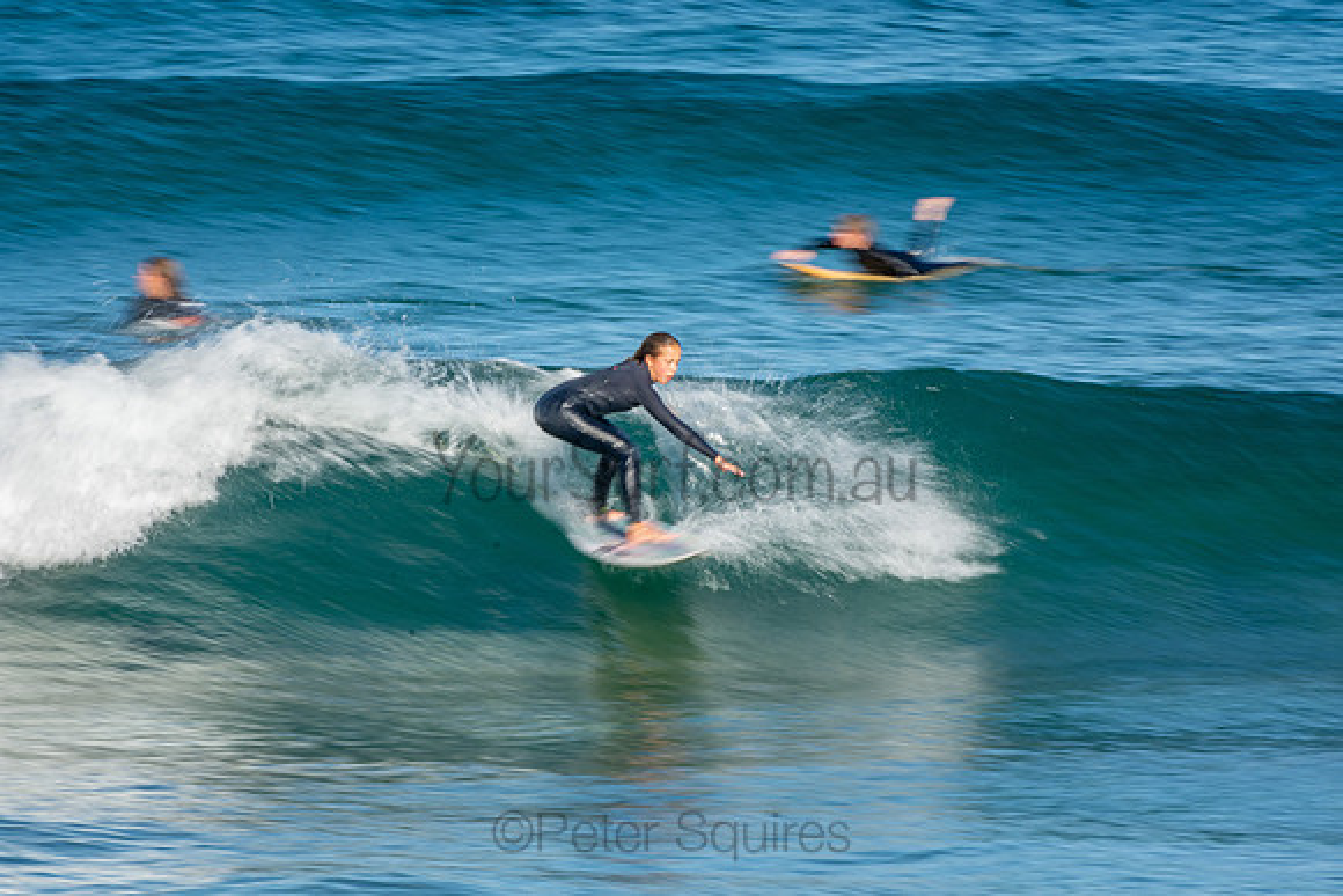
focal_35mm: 600
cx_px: 672
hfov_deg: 3.4
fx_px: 22388
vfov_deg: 2.3
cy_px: 448
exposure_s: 1/25
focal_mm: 400
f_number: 22
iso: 100
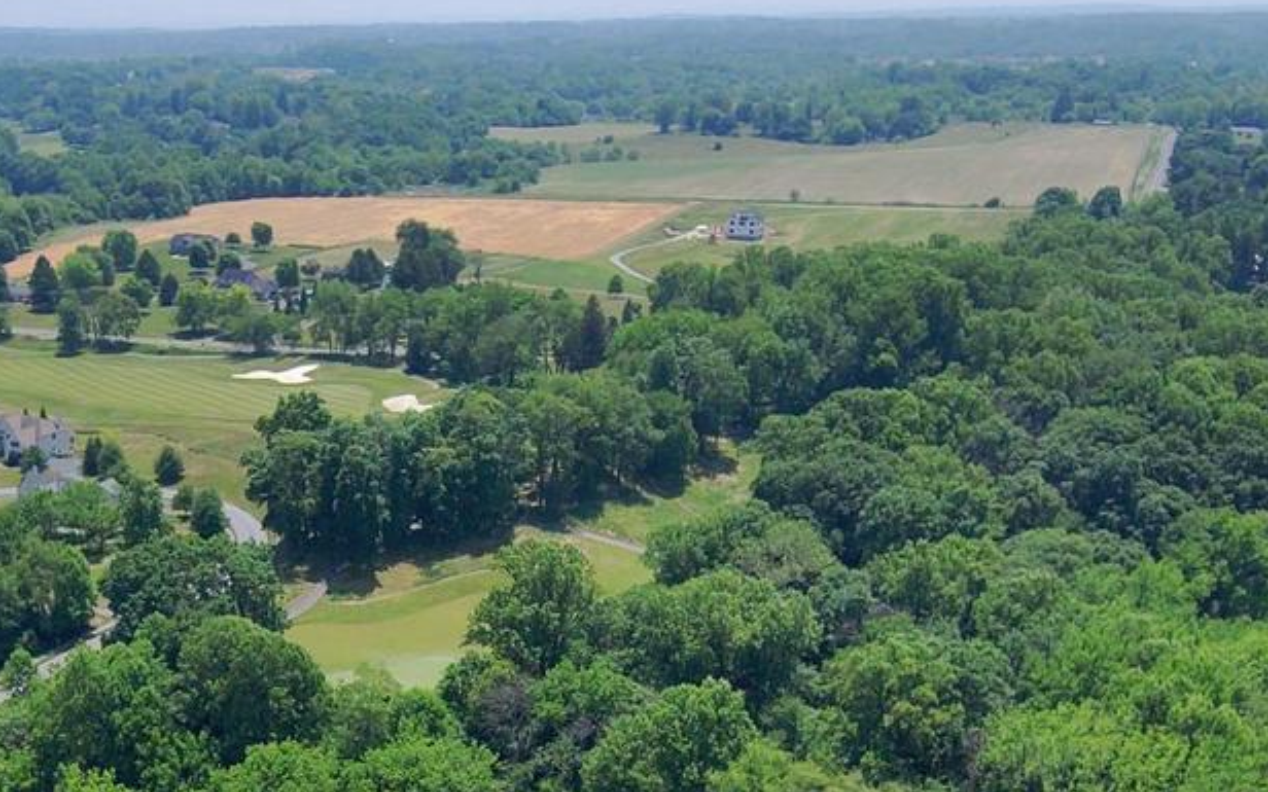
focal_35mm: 52
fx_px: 1797
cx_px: 350
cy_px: 752
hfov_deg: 38.1
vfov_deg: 24.0
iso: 100
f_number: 2.8
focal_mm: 3.7
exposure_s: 1/1131
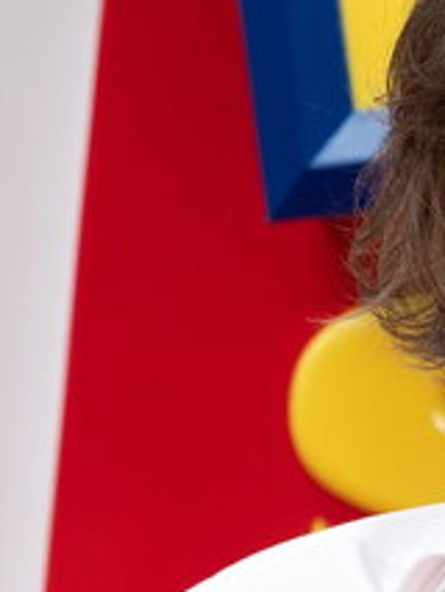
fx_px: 5497
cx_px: 684
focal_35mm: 321
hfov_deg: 4.6
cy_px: 321
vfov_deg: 6.2
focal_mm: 120
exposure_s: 1/400
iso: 320
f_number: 5
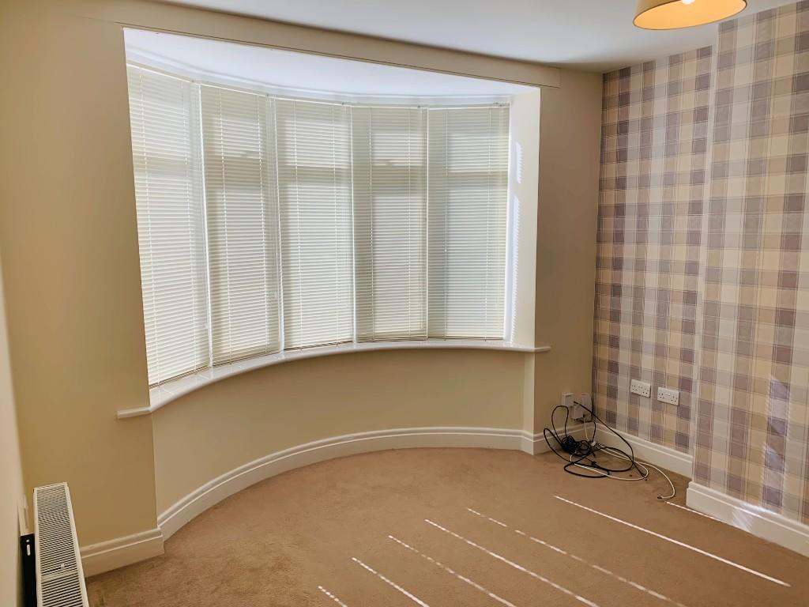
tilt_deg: -9.5
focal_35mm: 26
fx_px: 608
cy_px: 304
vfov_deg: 53.1
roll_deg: +0.8
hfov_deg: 67.3
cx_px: 404
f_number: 1.8
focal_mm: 4.25
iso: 32
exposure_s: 1/122
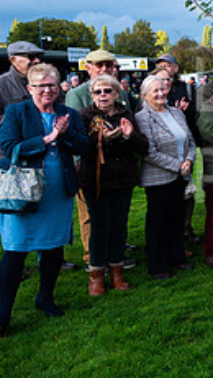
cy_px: 100
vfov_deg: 32.8
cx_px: 408
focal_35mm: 63
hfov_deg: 15.7
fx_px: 632
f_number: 4
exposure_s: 1/2500
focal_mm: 24
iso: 500
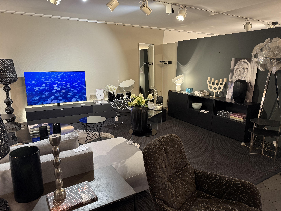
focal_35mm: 24
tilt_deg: -11.8
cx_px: 140
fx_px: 195
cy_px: 106
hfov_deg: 71.6
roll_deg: -0.2
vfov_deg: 56.8
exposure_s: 1/50
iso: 250
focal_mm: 6.76
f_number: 1.78
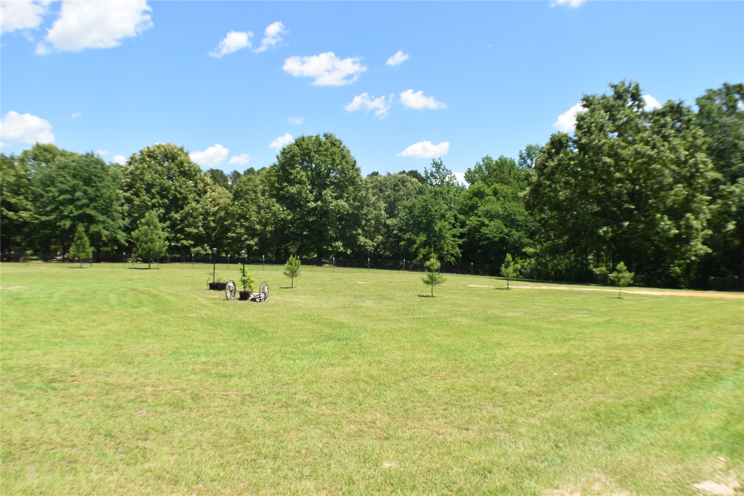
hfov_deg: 55.1
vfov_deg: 38.4
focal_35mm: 34
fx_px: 713
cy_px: 248
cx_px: 372
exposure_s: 1/250
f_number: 8
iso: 125
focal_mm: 23
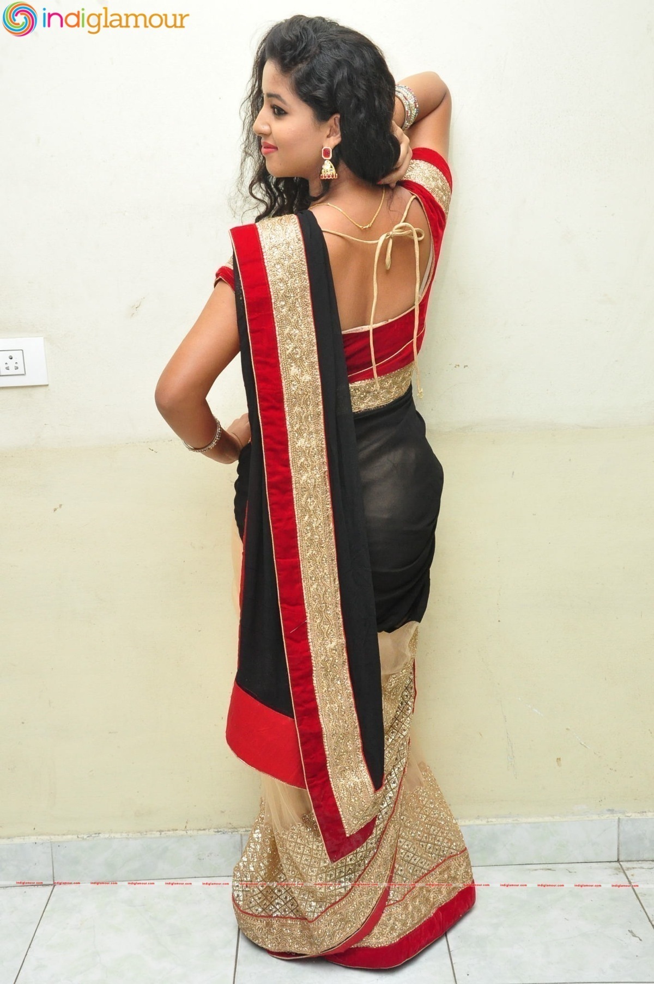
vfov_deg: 49.6
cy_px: 492
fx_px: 1066
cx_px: 327
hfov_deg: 34.1
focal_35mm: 39
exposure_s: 1/125
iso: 1600
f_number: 7.1
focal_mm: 26
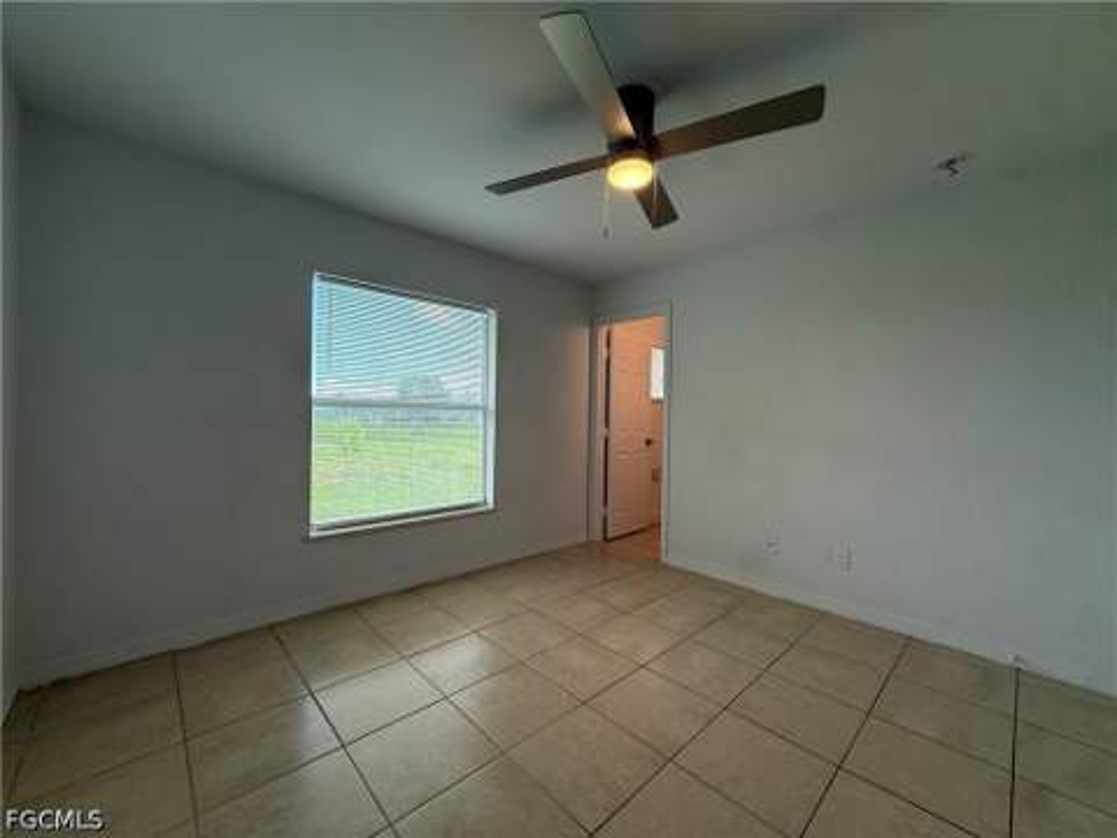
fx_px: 452
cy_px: 419
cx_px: 558
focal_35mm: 14
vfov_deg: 85.7
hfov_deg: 102.1
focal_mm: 2.22
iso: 64
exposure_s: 1/205
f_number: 2.2
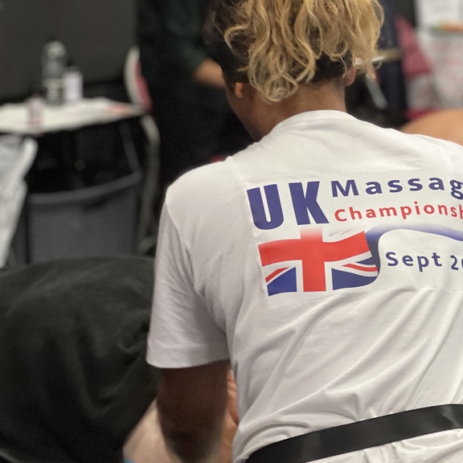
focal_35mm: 121
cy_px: 217
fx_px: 1831
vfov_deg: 14.4
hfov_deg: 14.3
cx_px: 371
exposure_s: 1/33
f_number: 2.8
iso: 320
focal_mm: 9
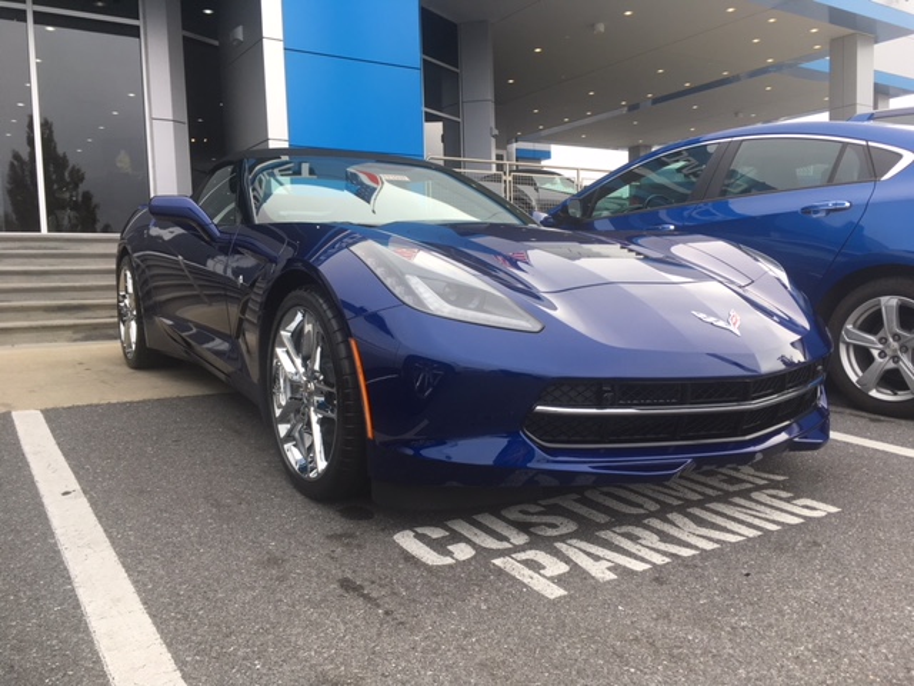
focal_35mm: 29
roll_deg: +1.8
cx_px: 457
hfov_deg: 61.7
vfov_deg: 48.2
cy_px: 343
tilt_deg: -2.8
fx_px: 766
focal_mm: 4.15
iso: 25
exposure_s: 1/272
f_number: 2.2
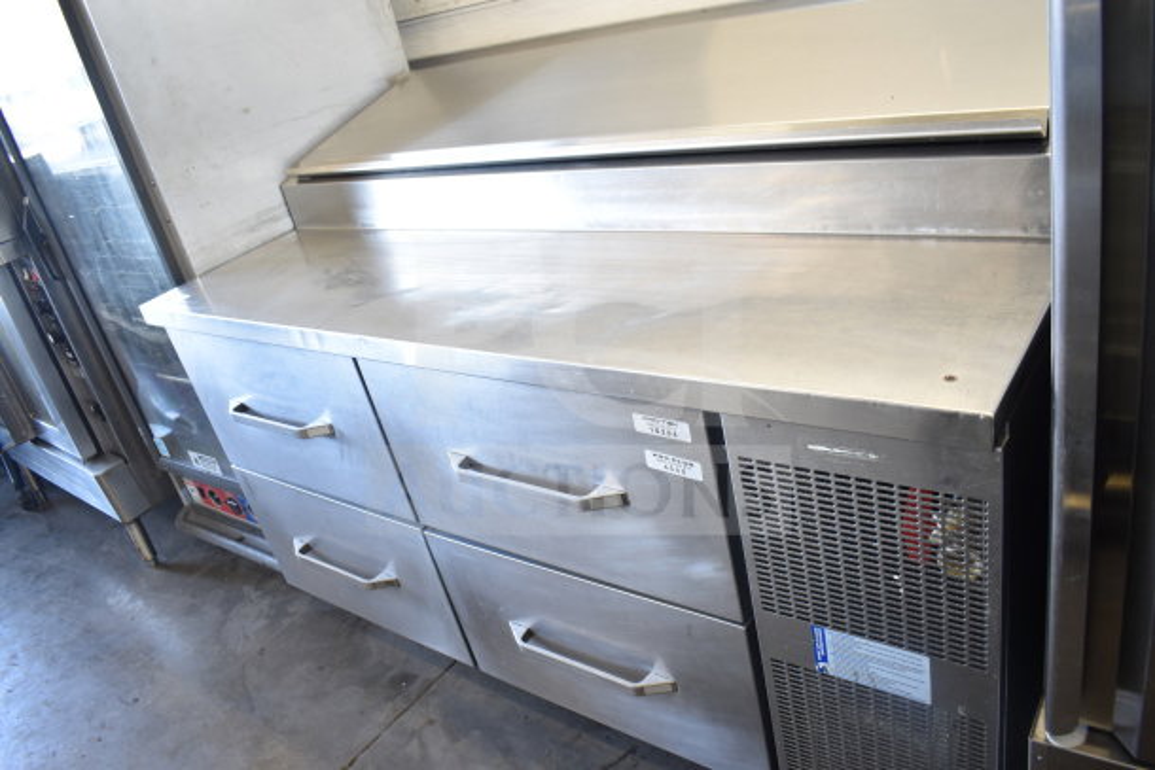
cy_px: 385
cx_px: 578
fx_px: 866
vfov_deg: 48.0
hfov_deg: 67.4
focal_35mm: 27
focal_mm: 18
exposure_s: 1/30
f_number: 3.5
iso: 450
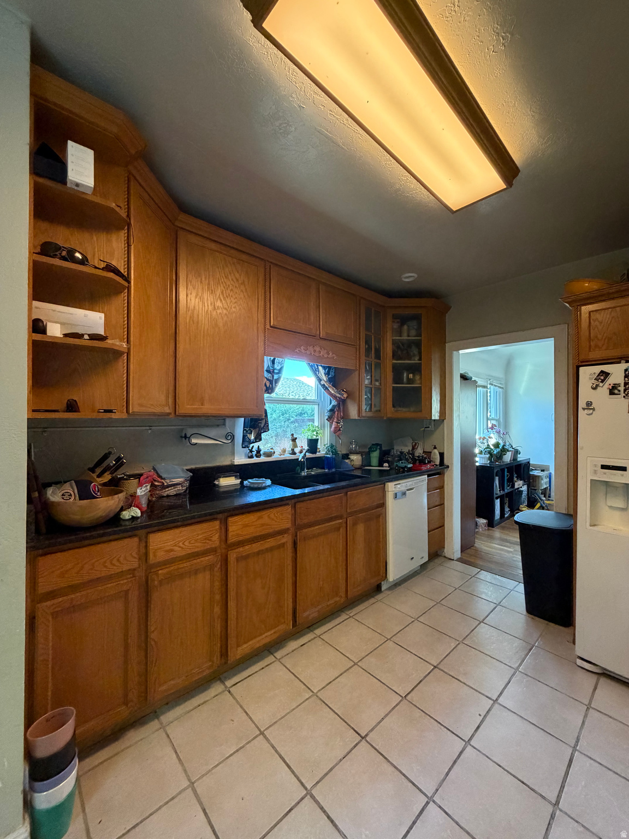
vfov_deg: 102.1
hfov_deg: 85.7
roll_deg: -0.5
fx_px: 339
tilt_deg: +1.3
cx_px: 314
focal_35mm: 14
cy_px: 420
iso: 500
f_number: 2.2
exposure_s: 1/60
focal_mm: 2.22
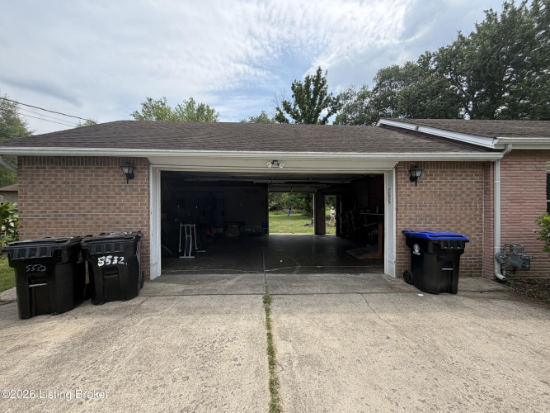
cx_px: 275
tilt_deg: +0.0
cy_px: 206
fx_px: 222
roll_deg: +1.7
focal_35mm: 14
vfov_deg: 85.7
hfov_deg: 102.1
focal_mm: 2.22
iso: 32
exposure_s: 1/770
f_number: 2.2
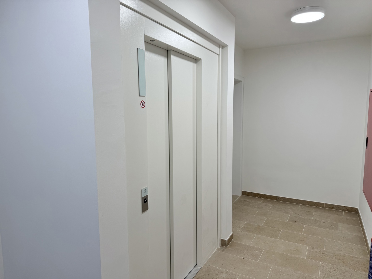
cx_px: 186
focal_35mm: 24
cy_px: 140
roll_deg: +0.6
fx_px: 258
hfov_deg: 71.6
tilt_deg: -6.1
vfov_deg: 56.8
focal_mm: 6.76
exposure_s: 1/129
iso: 50
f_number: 1.78
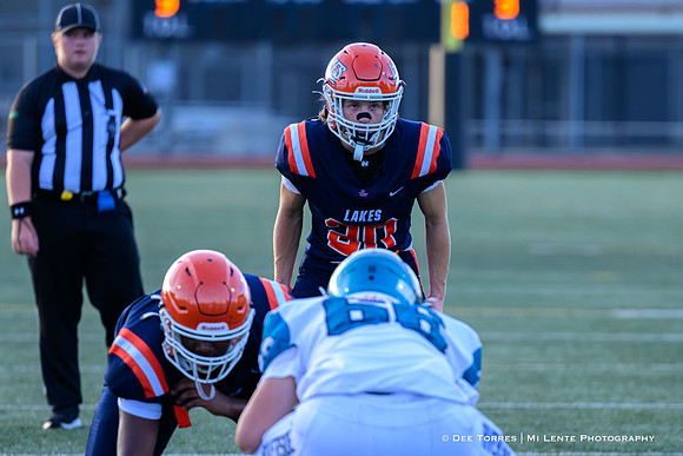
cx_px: 375
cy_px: 325
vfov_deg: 3.2
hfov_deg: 4.8
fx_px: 8148
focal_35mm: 429
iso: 2800
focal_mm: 280
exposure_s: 1/2000
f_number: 4
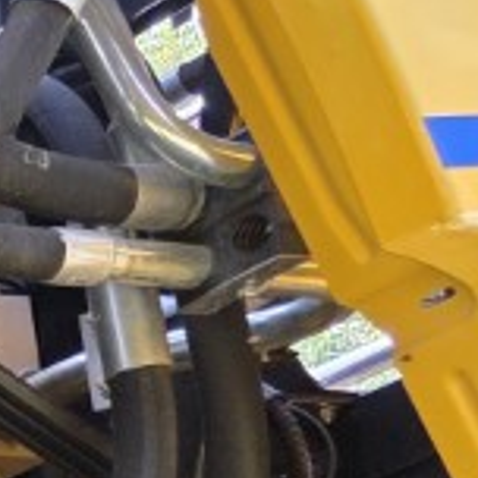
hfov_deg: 6.7
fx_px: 3015
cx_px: -1582
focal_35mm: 193
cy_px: 981
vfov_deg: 8.6
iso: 64
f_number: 1.7
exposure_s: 1/180
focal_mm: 6.3
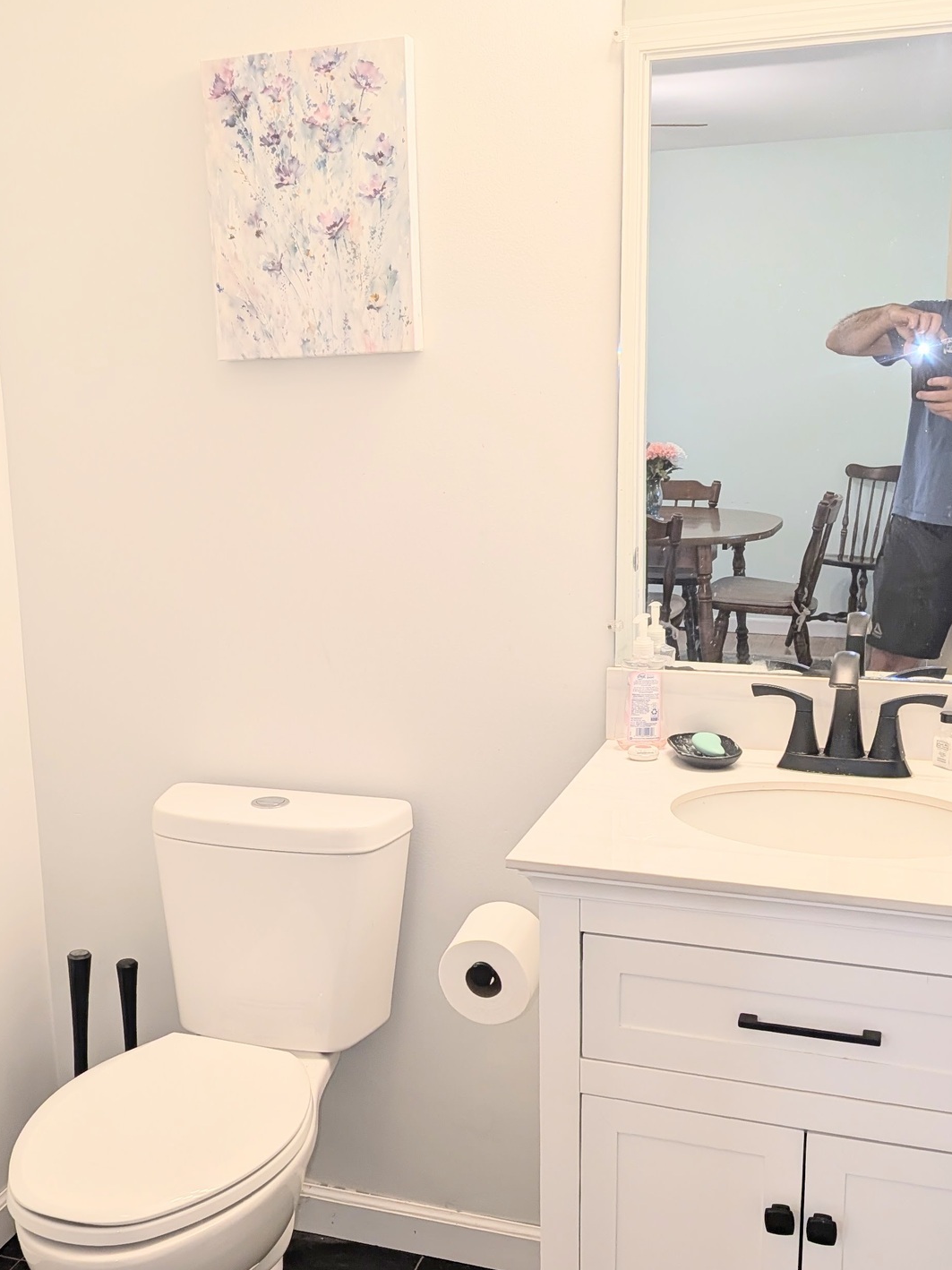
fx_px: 1431
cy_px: 697
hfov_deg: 36.6
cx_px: 353
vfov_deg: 47.8
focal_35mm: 39
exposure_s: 1/60
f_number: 1.7
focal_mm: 4.53
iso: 42
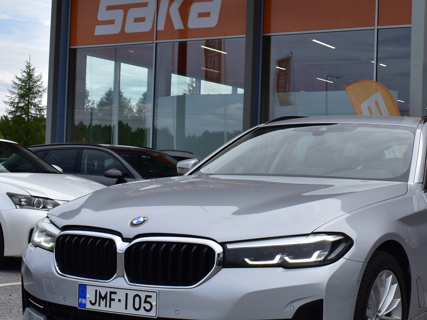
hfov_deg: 29.0
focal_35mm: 66
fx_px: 813
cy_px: 167
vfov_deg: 22.3
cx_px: 316
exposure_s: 1/500
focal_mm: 25
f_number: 11
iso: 320
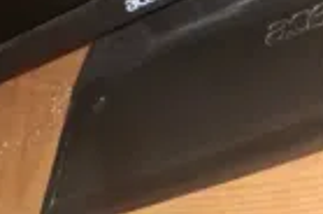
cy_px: -249
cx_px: 109
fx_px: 618
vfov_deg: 14.9
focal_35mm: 69
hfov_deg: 29.1
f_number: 1.8
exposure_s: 1/50
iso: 320
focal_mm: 5.54
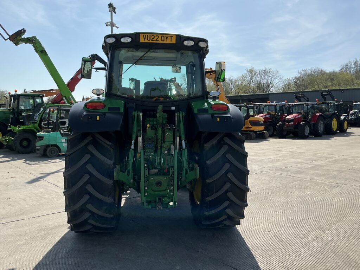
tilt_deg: -1.0
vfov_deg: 49.7
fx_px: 291
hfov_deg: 63.4
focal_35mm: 28
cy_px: 135
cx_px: 180
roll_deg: -1.9
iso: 25
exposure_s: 1/2427
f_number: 1.8
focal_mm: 3
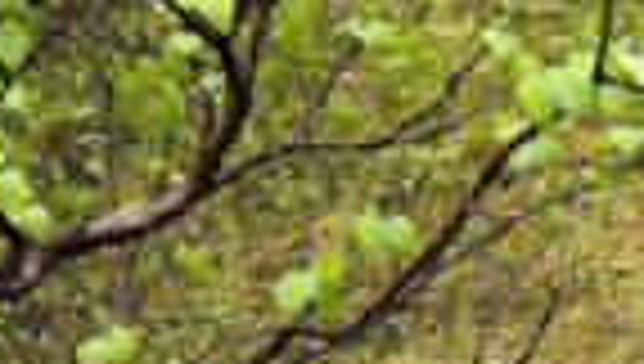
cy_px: 647
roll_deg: +2.7
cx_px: 1139
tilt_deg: -37.0
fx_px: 2497
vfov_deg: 8.1
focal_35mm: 146
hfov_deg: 13.3
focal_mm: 6.76
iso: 80
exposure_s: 1/622
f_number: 1.78
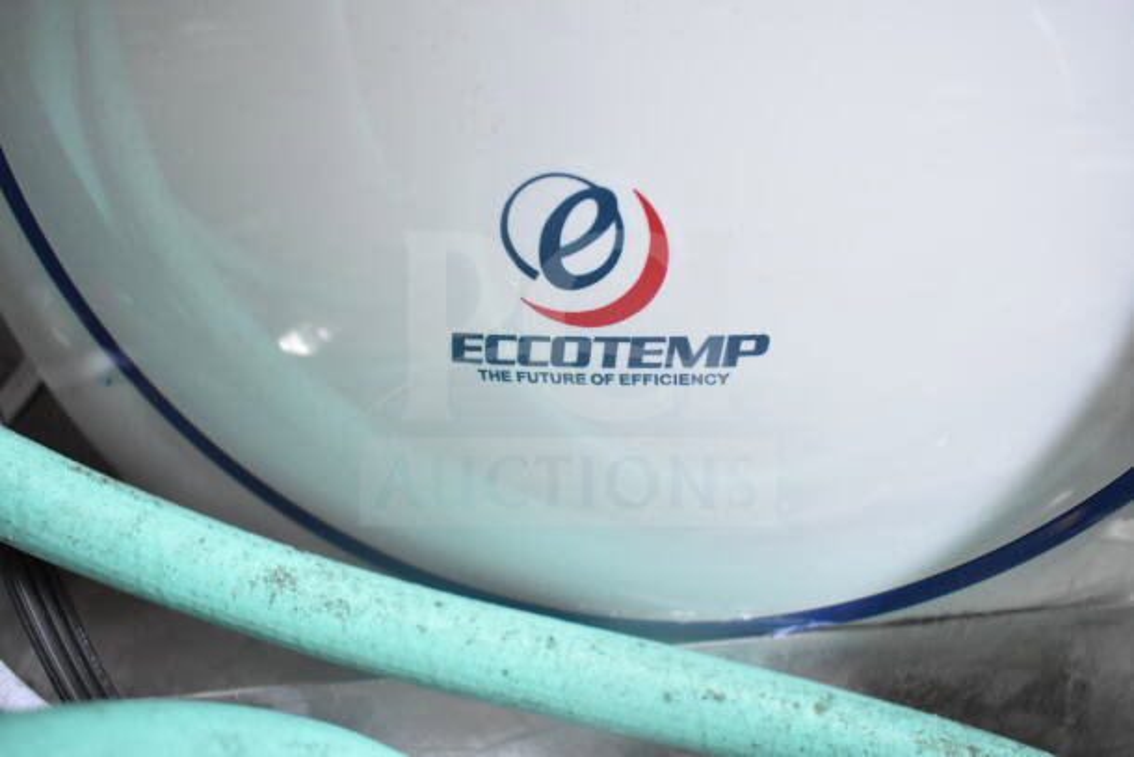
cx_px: 567
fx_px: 1040
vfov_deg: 40.0
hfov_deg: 57.2
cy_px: 378
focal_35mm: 33
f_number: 3.8
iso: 2200
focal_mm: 22
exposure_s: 1/30
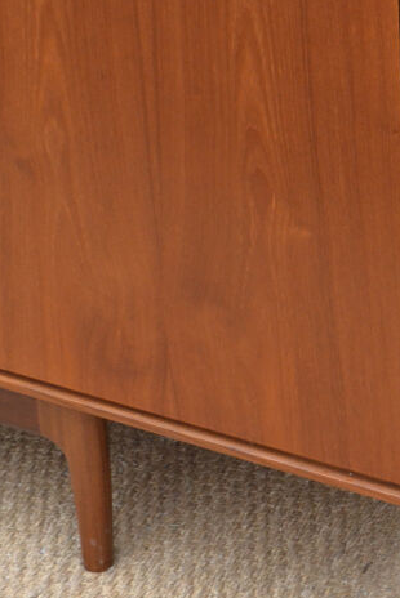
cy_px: 24
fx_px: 2596
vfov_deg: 13.0
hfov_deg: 8.8
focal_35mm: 156
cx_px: 295
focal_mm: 46
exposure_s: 1/250
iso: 1600
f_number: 5.3
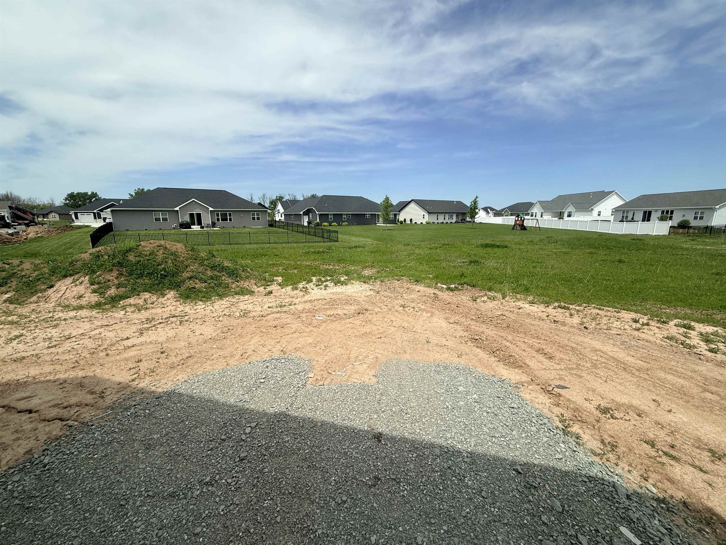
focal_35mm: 14
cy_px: 272
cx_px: 363
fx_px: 294
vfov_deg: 85.7
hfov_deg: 102.1
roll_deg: +0.9
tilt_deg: -12.0
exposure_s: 1/2092
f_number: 2.2
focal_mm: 2.22
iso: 50
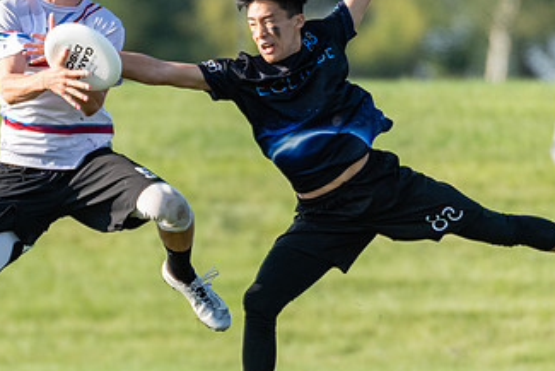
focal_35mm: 1400
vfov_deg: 1.0
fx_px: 21592
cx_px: 60
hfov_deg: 1.5
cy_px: 204
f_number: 4
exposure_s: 1/1000
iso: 450
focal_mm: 400
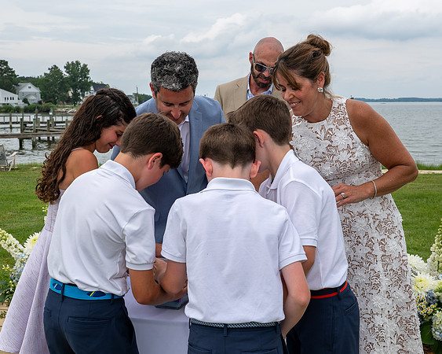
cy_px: 146
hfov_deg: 40.5
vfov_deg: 32.8
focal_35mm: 46
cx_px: 226
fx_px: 599
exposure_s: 1/250
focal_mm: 32
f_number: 8
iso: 72
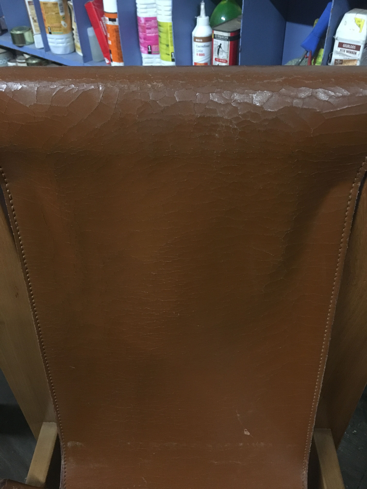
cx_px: 184
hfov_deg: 48.2
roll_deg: -0.7
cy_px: 244
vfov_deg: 61.7
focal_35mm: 29
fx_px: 410
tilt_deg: -39.8
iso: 400
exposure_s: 1/17
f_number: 2.2
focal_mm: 4.15
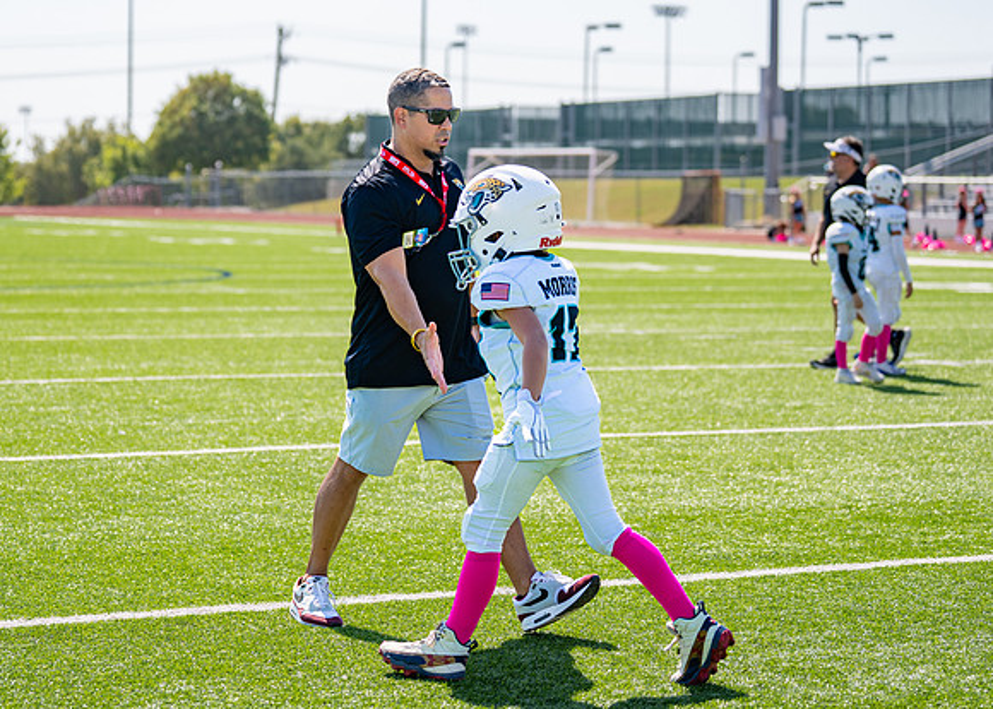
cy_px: 287
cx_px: 400
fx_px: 2692
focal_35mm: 95
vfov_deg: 15.0
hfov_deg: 20.9
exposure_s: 1/1600
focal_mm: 70
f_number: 2.8
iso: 100
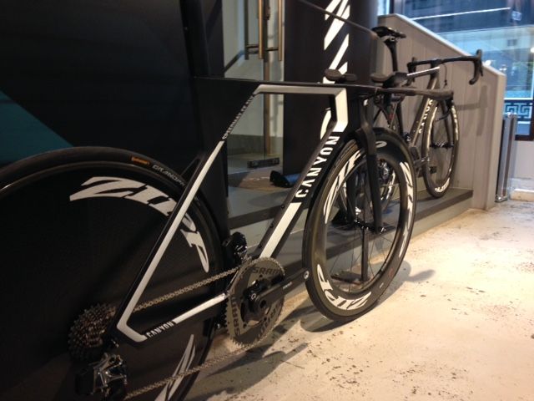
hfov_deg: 55.4
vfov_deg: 42.9
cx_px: 267
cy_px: 200
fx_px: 509
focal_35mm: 33
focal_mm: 4.12
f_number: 2.4
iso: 125
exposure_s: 1/20
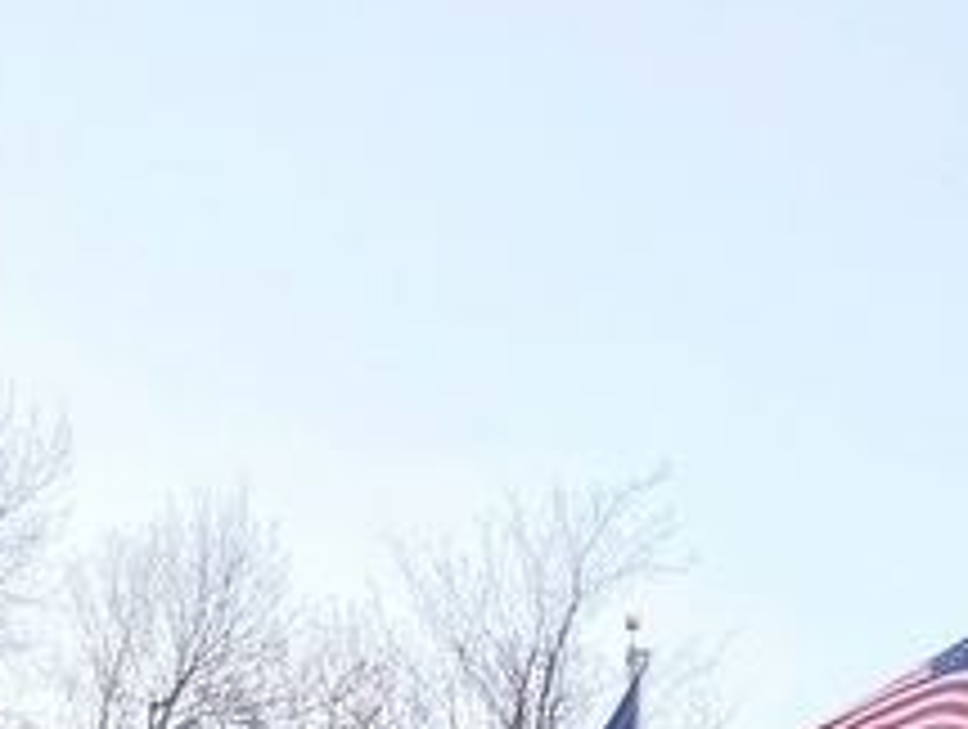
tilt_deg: +2.2
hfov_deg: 17.8
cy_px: 1332
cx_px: 1229
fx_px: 2913
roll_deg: +0.1
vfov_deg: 12.9
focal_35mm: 104
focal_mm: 3.99
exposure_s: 1/183
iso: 20
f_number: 1.8
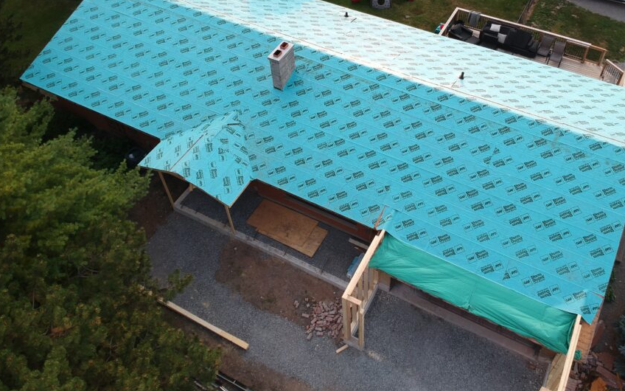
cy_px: 125
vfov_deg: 38.9
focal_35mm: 32
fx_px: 545
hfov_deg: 59.4
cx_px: 357
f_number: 2.6
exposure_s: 1/200
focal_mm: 4.49
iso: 100
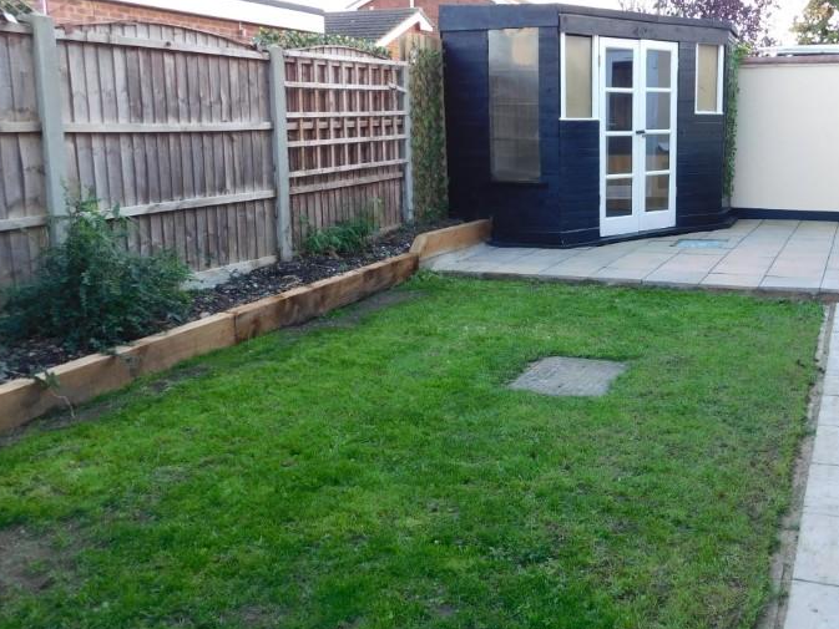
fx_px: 848
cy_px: 277
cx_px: 559
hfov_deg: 51.6
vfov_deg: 40.6
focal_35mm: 35
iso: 125
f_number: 3
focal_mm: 4
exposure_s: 1/50
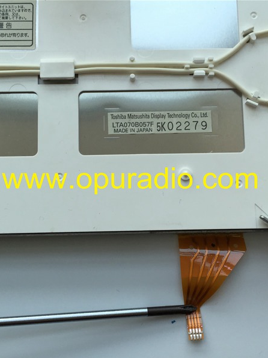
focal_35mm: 39
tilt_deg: -83.1
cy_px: 180
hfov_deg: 36.8
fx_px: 403
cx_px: 130
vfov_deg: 47.9
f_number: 2.2
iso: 40
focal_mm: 4.15
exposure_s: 1/50
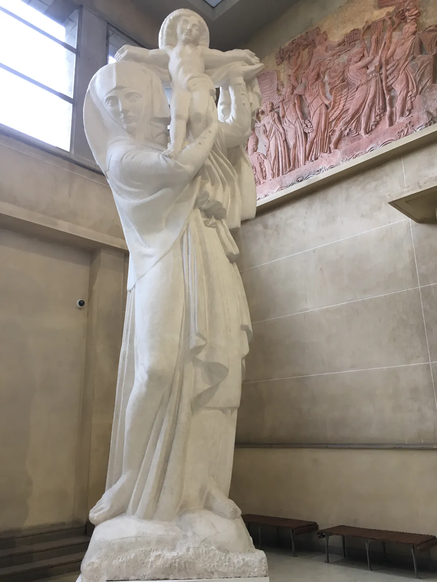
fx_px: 488
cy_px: 291
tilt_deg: +15.3
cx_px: 218
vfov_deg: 61.7
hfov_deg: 48.2
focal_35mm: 29
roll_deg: +0.9
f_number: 2.2
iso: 25
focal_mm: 4.15
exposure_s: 1/33
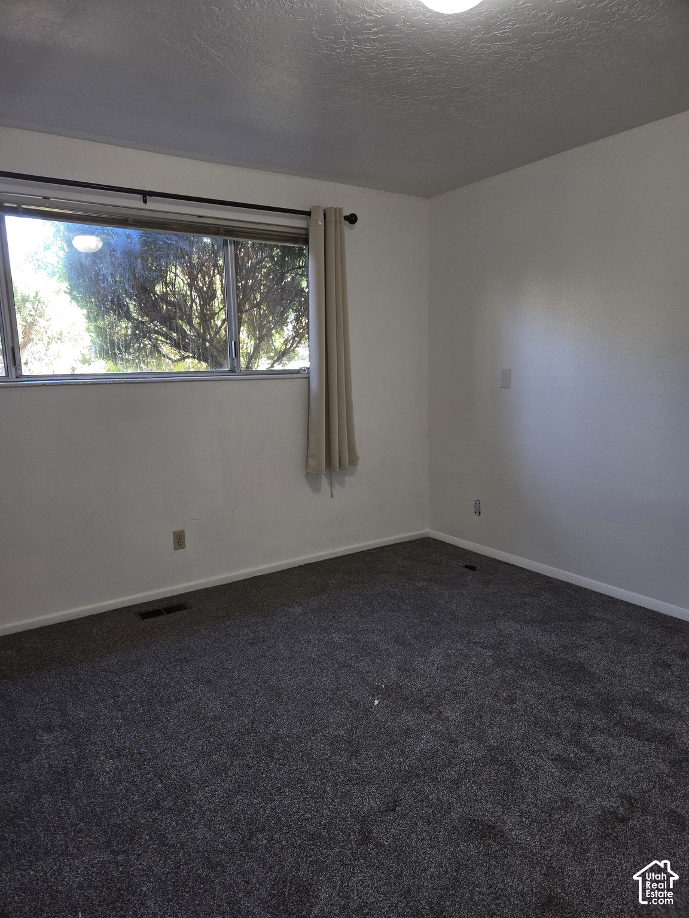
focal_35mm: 23
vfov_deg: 73.9
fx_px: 610
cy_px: 459
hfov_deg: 58.9
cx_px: 344
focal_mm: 5.4
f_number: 1.8
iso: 80
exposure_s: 1/60
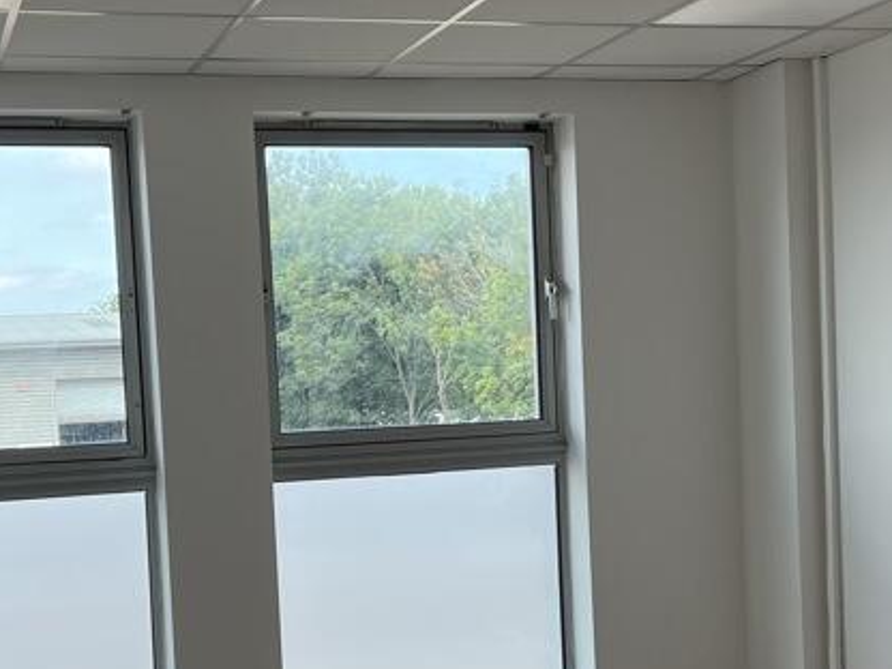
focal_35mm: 64
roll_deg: +2.4
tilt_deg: -3.2
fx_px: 1649
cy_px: 493
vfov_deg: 22.7
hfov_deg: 30.3
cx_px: 442
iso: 50
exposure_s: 1/340
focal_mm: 5.7
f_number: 1.5
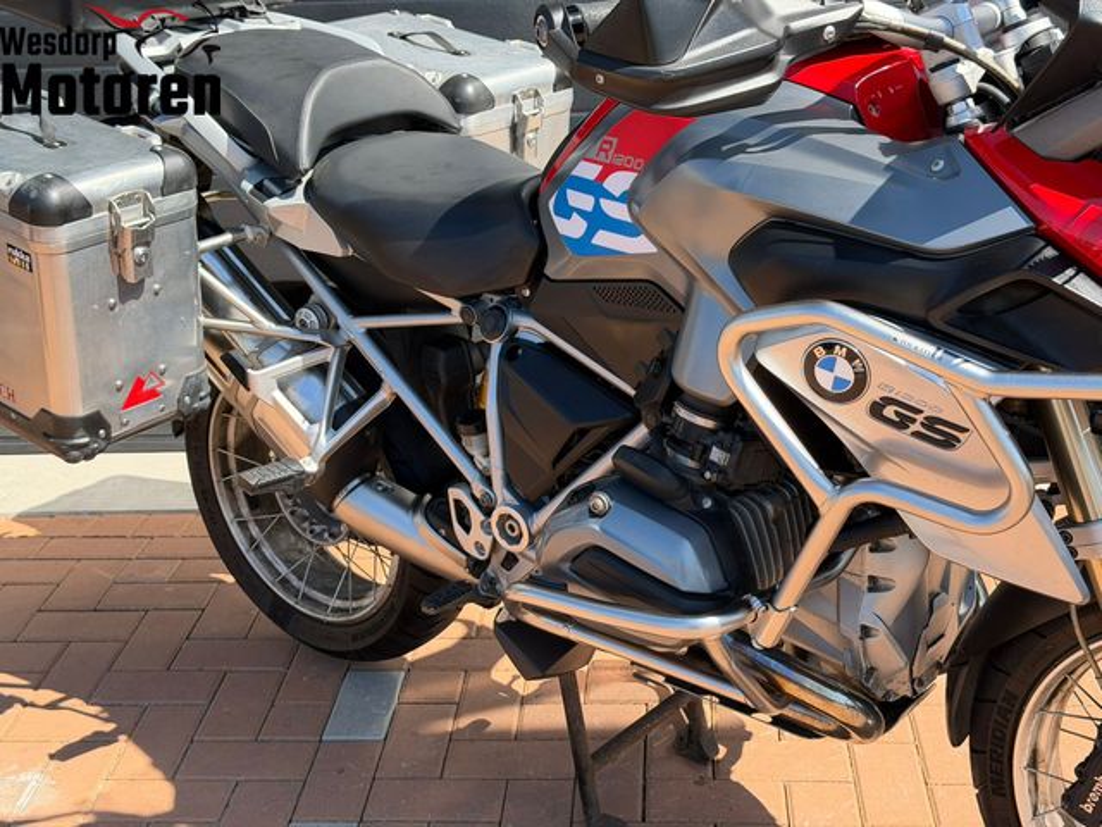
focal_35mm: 48
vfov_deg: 30.3
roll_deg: +2.8
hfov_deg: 39.7
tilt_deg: -20.2
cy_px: 414
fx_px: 1528
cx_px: 551
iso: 100
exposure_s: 1/1838
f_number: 1.78
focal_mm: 6.76
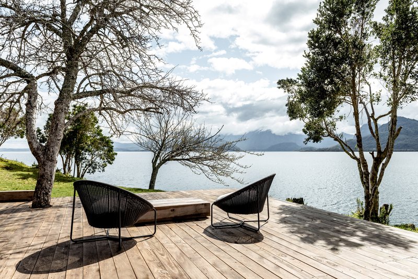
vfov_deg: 49.6
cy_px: 140
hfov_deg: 69.4
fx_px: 302
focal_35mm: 26
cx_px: 209
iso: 320
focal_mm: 26
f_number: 7.1
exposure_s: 1/640
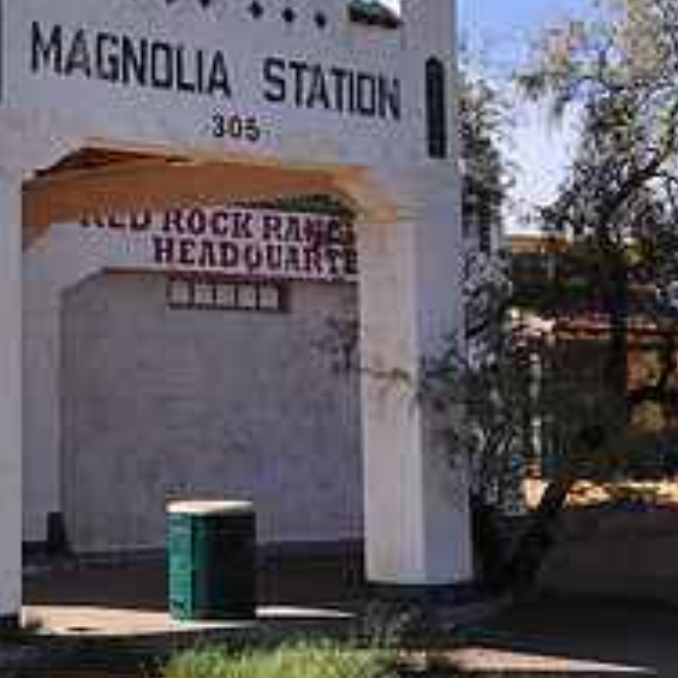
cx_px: 58
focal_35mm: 102
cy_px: 110
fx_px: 2260
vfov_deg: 16.9
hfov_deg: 16.8
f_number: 14
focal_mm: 26
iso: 200
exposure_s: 1/200
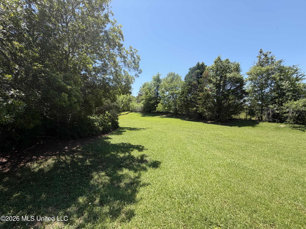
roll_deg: +0.3
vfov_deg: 85.7
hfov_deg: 102.1
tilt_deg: -3.1
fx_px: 124
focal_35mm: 14
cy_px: 114
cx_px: 153
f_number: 2.2
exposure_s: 1/770
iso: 40
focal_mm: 2.22
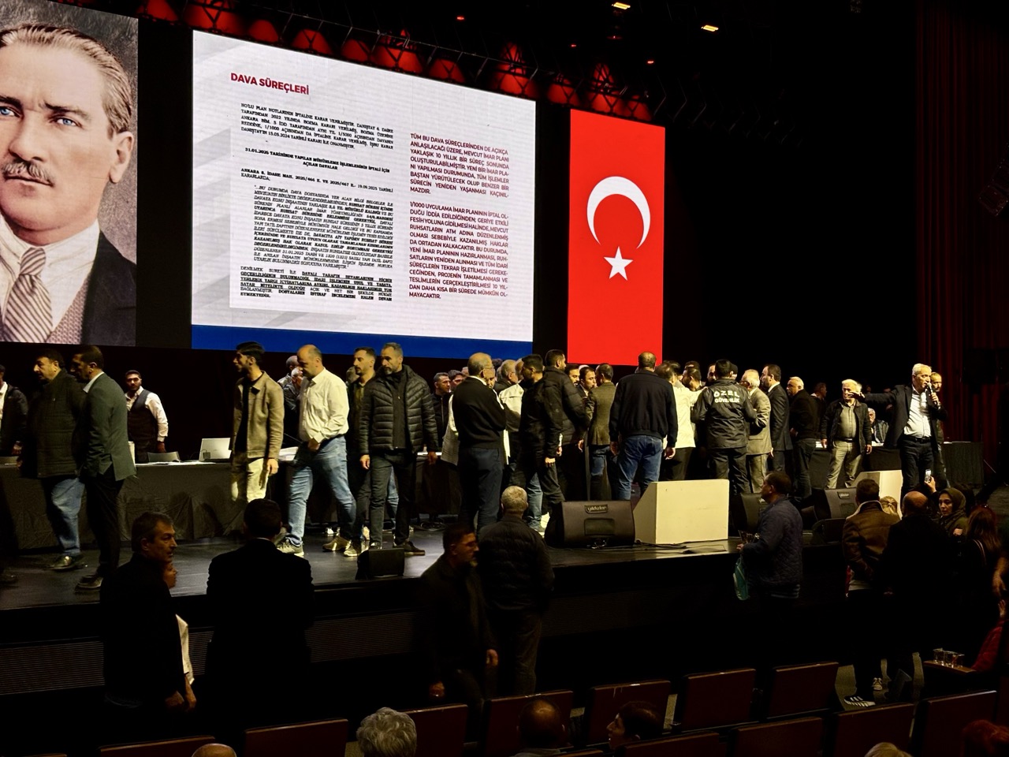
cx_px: 504
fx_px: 1516
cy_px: 378
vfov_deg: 28.0
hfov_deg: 36.8
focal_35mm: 52
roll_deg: -0.2
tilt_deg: +0.3
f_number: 1.6
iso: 50
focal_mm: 5.96
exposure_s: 1/75
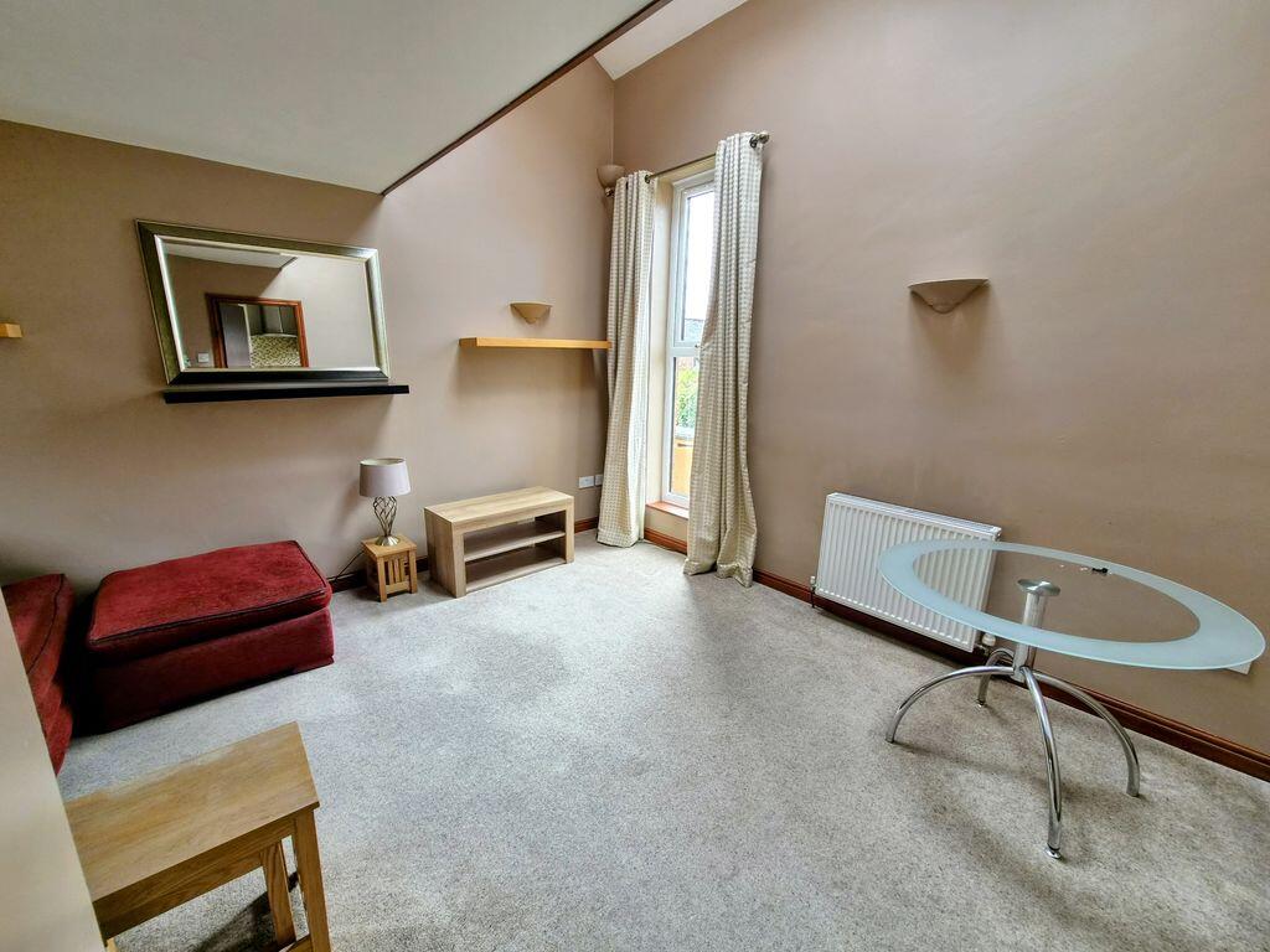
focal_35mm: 13
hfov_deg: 106.2
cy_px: 476
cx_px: 635
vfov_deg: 89.9
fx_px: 477
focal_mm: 2.2
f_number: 2.2
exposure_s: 1/100
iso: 100
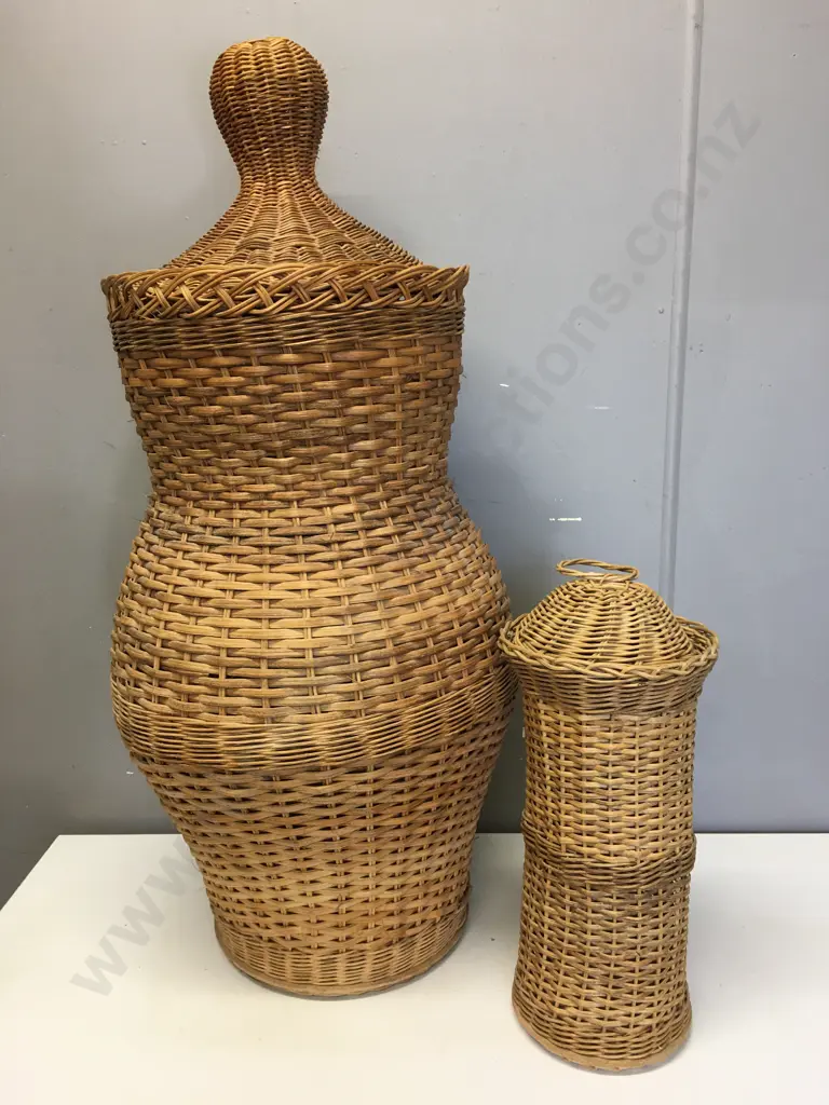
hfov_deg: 48.2
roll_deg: -0.5
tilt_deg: -10.0
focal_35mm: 29
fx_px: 926
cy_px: 552
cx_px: 414
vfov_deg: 61.7
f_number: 2.2
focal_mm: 4.15
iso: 40
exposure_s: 1/33
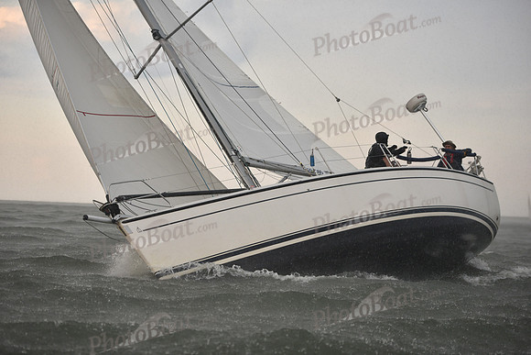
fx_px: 1652
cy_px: 178
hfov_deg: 18.3
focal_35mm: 112
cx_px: 266
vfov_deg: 12.2
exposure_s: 1/640
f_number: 2.8
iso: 400
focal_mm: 112
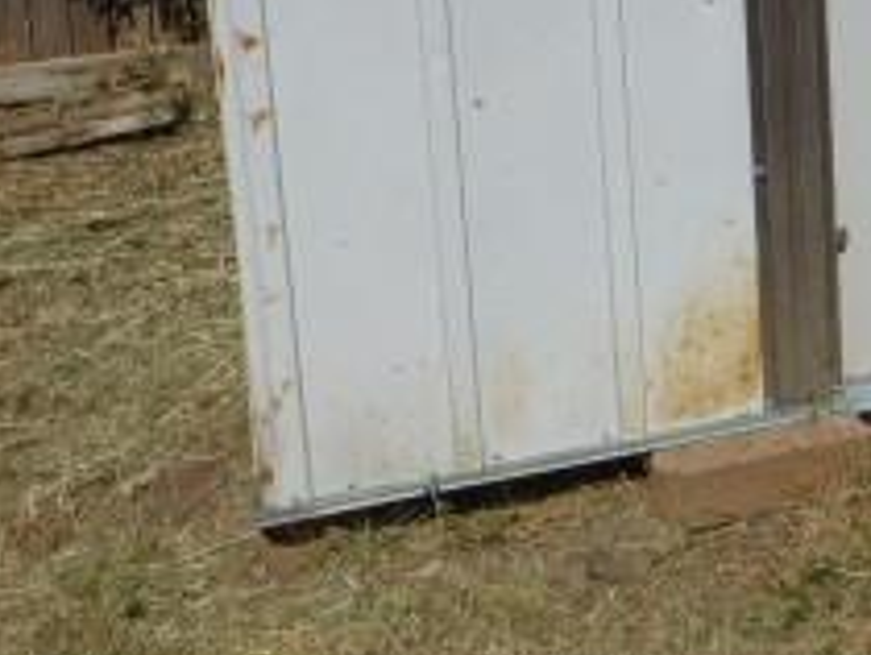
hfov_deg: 23.4
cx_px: 1145
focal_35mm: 73
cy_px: -211
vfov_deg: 18.7
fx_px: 1839
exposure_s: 1/2000
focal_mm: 4.3
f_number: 4
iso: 100
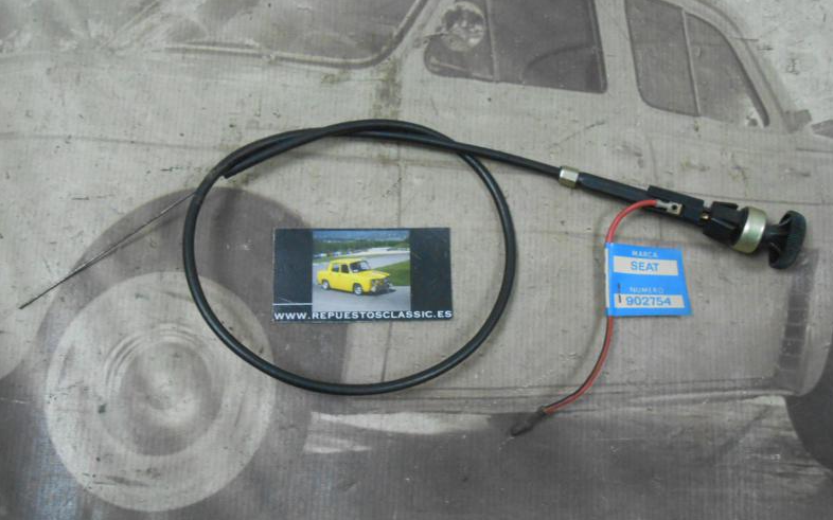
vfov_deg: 31.2
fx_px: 931
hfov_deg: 48.2
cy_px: 264
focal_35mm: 41
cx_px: 423
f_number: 4.2
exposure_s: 1/25
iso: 400
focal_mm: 6.8
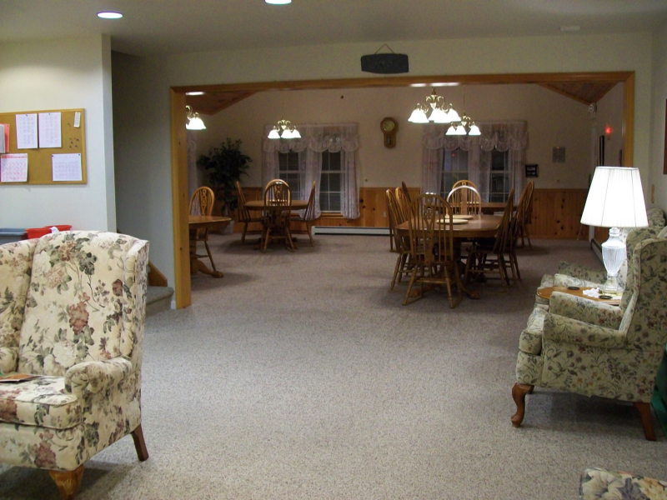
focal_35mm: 36
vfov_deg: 39.7
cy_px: 250
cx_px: 334
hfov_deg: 51.4
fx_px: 694
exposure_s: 1/20
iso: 160
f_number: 2.7
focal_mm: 6
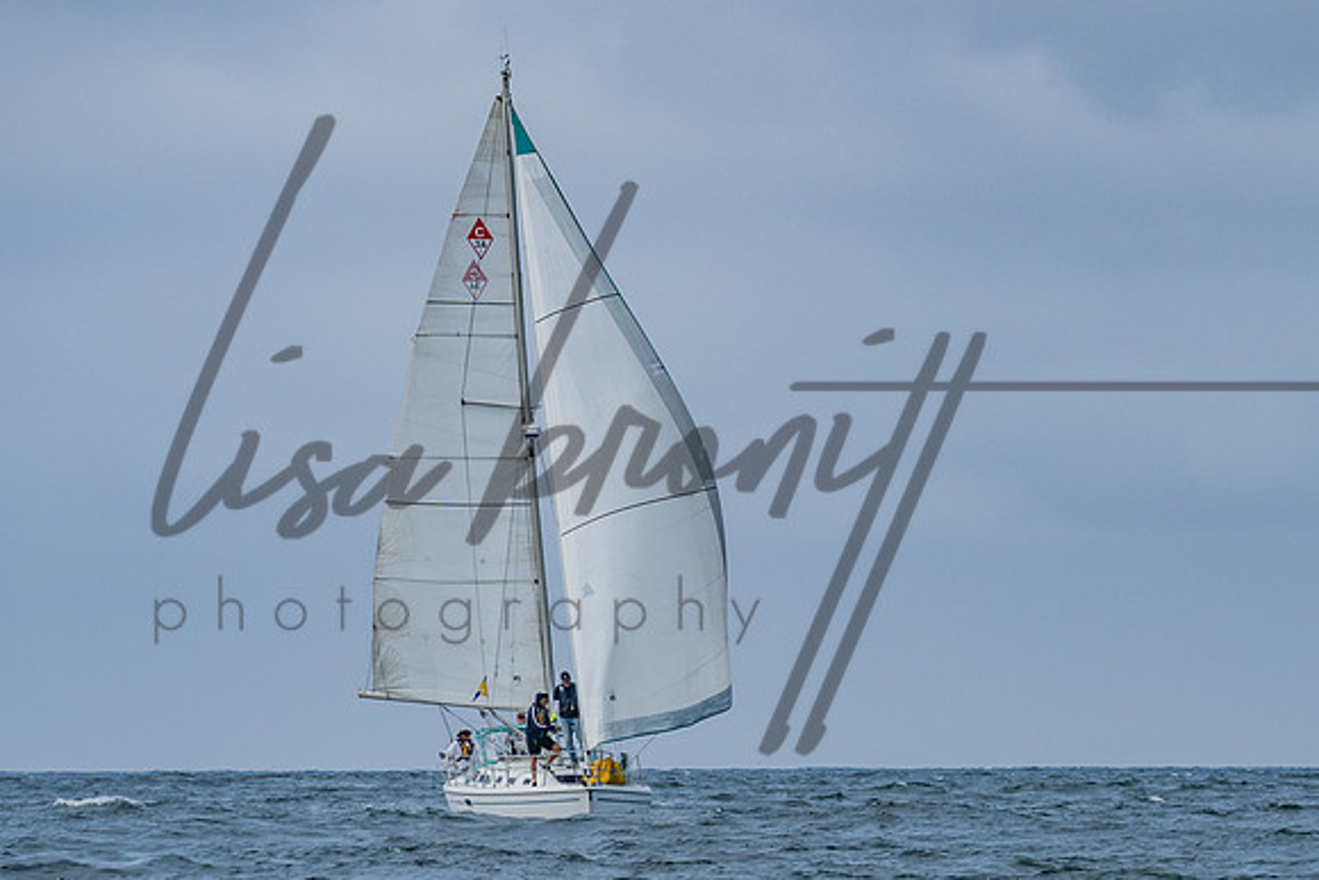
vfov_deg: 3.6
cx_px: 819
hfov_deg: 5.5
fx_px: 13836
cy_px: 551
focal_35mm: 378
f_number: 6.3
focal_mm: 200
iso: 200
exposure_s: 1/2500
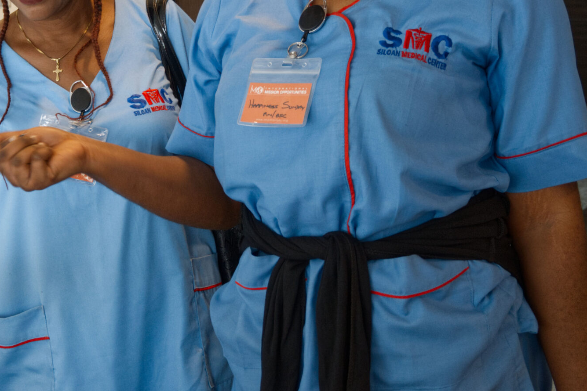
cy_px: 55
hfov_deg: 28.0
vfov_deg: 19.1
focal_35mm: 70
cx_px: 103
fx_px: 1148
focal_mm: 24.5
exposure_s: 1/30
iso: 2000
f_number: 4.5
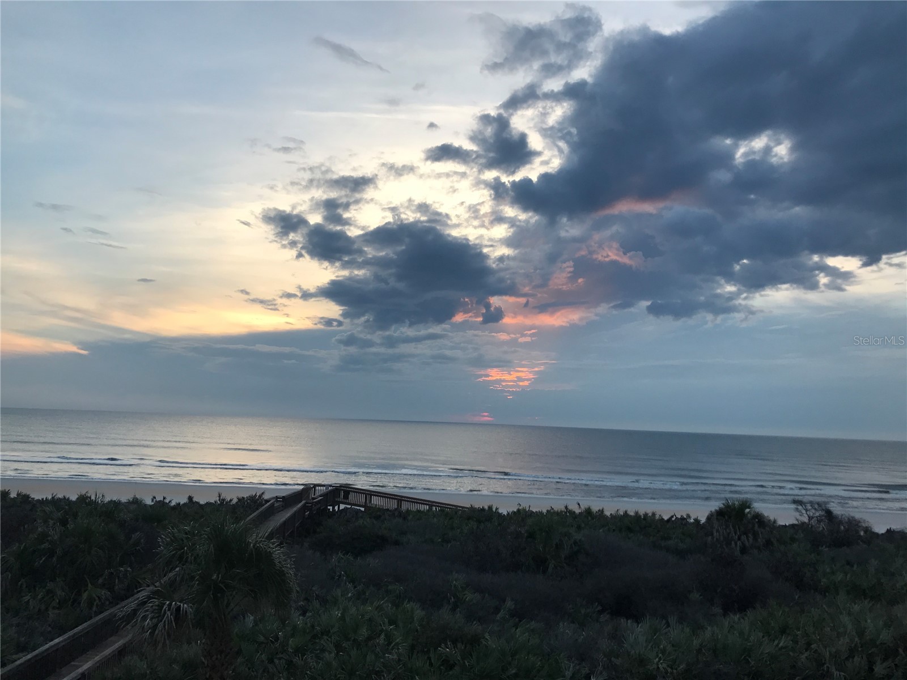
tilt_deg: +5.1
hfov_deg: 63.4
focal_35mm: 28
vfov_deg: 49.7
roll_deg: -1.2
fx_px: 734
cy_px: 340
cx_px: 454
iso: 20
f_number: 1.8
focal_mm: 3.99
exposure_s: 1/197
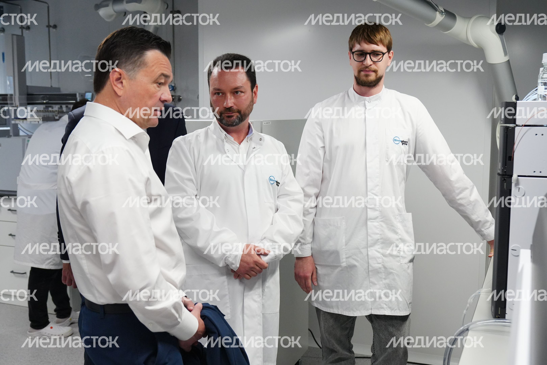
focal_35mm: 39
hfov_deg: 49.6
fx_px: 593
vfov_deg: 34.2
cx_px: 274
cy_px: 182
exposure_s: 1/640
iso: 4000
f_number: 4.5
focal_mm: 39
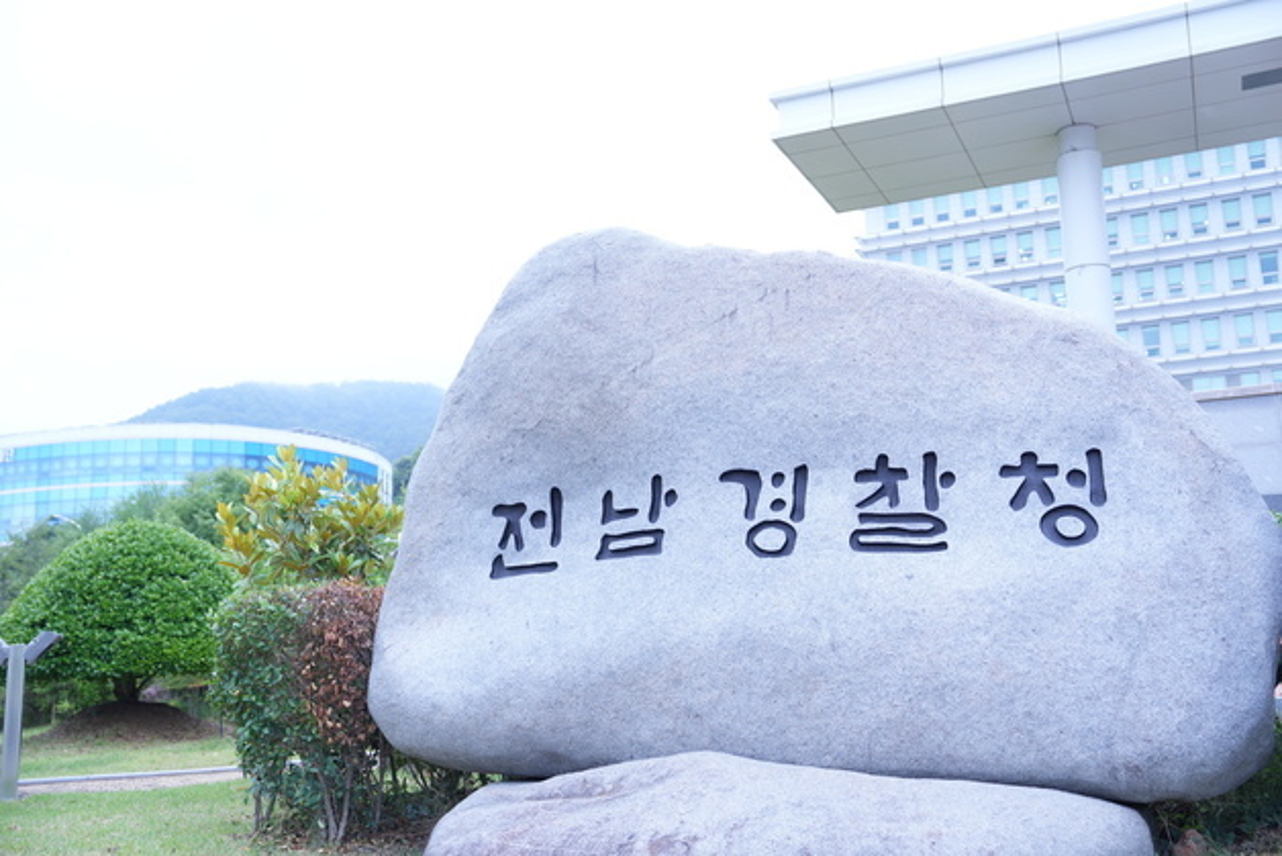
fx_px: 1318
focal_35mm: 37
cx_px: 641
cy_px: 428
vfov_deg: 36.0
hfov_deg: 51.9
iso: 160
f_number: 2.8
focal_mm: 37
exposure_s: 1/160
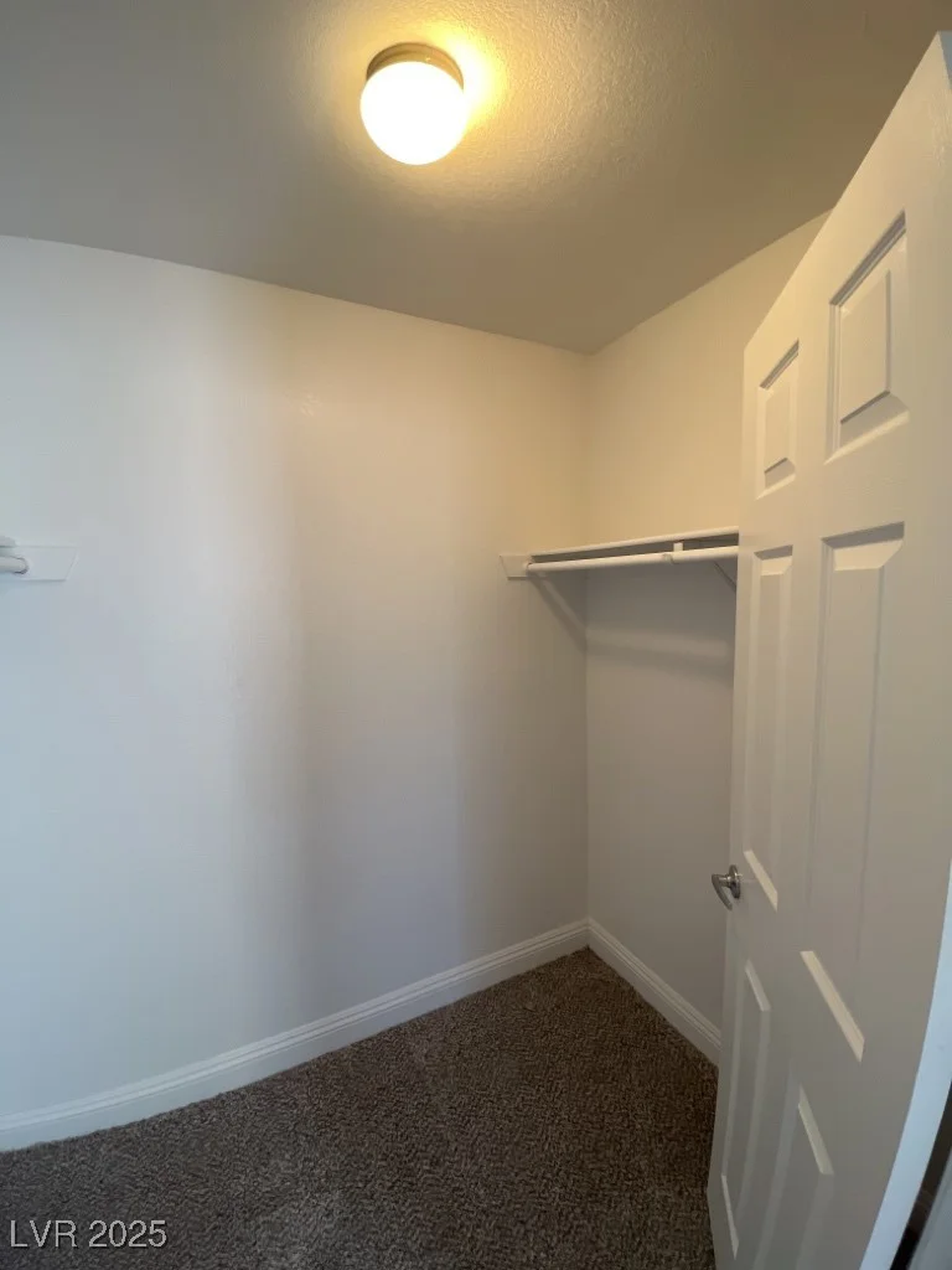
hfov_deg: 89.9
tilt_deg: -5.5
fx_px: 477
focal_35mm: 13
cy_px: 635
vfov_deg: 106.2
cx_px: 476
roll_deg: +0.9
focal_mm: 1.54
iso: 160
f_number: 2.4
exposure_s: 1/30
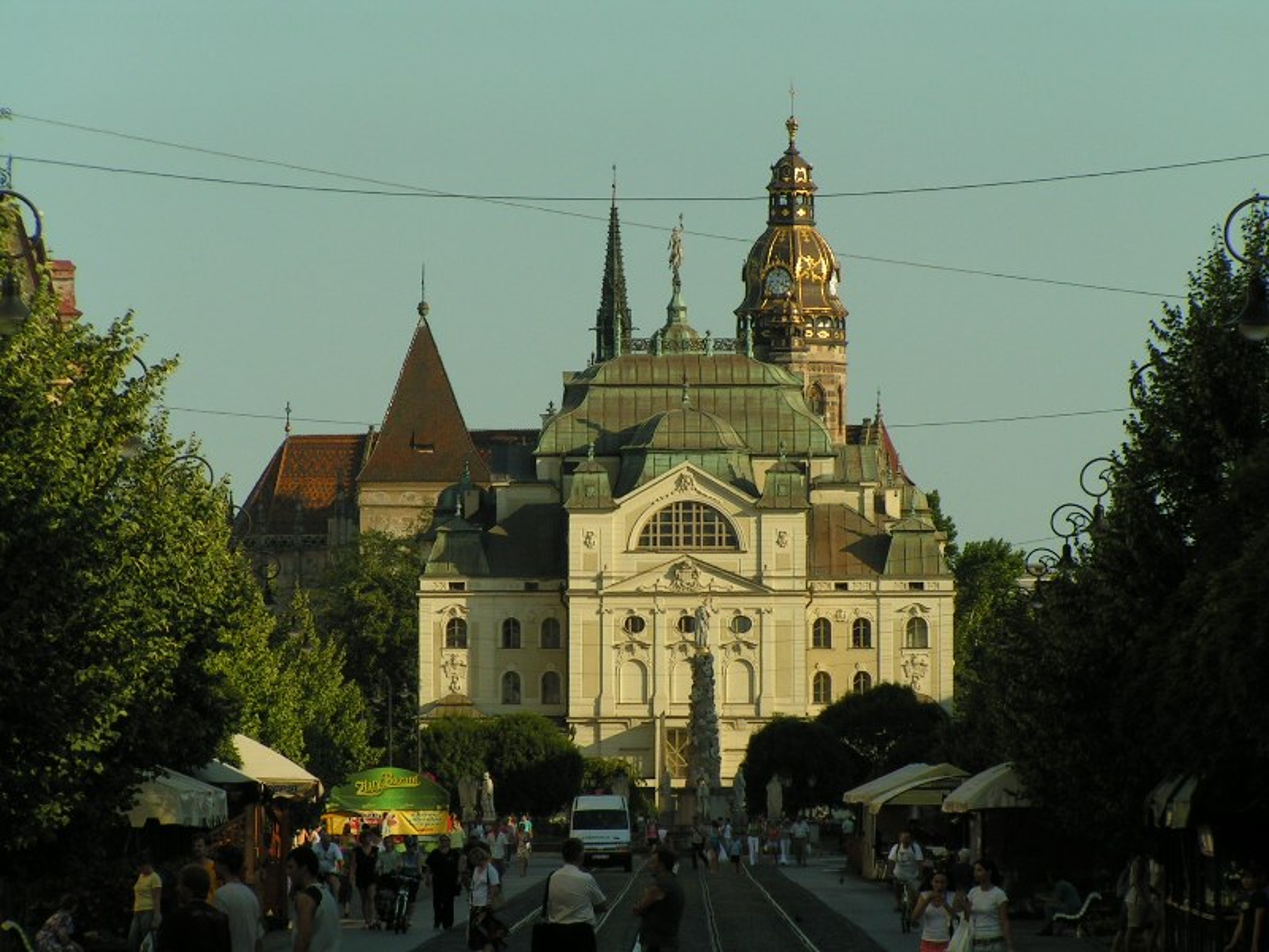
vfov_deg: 6.9
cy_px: 476
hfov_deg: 9.2
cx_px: 634
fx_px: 7918
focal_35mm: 216
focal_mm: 33
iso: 50
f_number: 5.6
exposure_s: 1/400
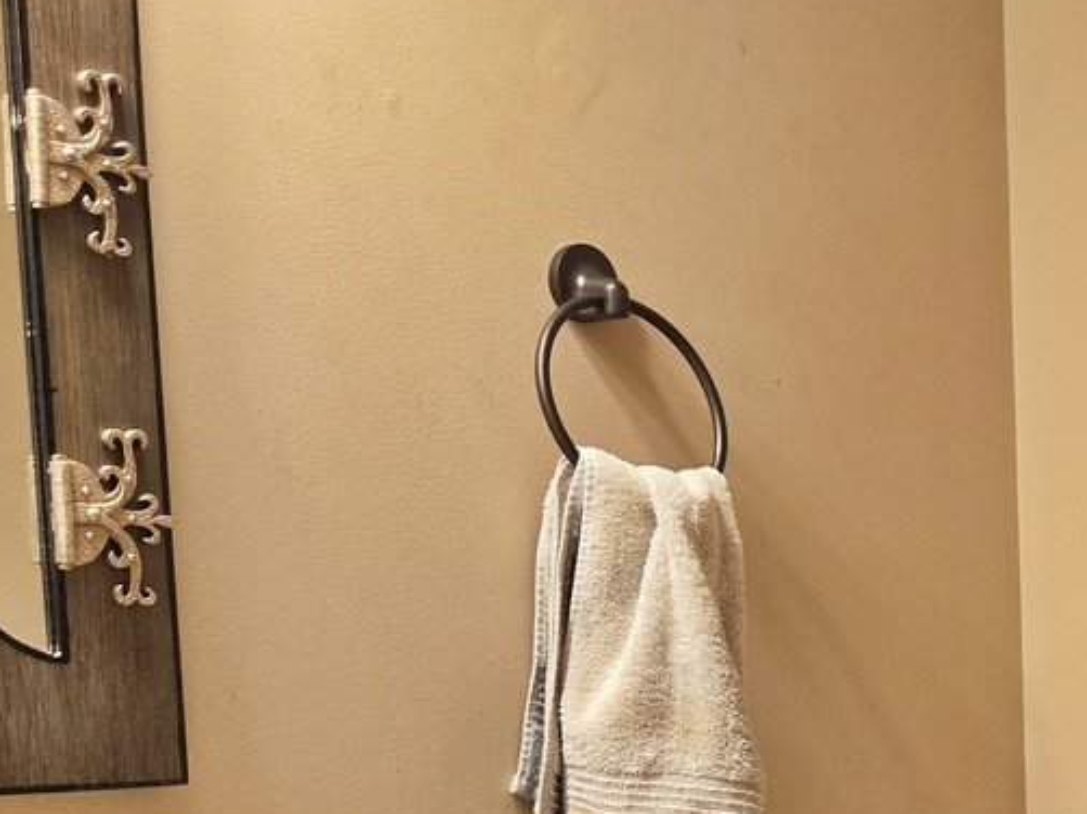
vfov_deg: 21.1
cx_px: 1366
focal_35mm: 66
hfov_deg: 25.7
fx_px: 2072
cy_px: 903
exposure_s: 1/120
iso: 250
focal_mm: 5.4
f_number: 1.8
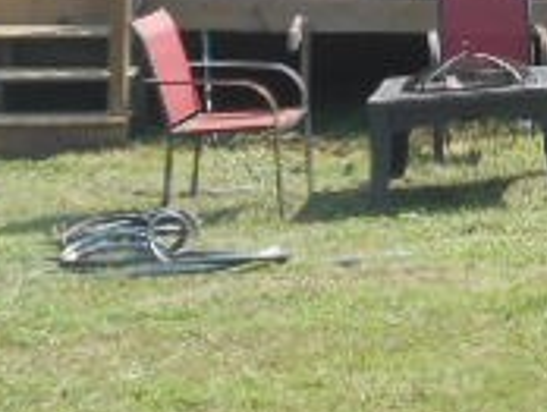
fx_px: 2152
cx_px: 610
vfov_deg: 10.6
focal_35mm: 136
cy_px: -198
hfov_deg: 14.1
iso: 80
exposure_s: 1/400
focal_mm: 6.7
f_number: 3.9
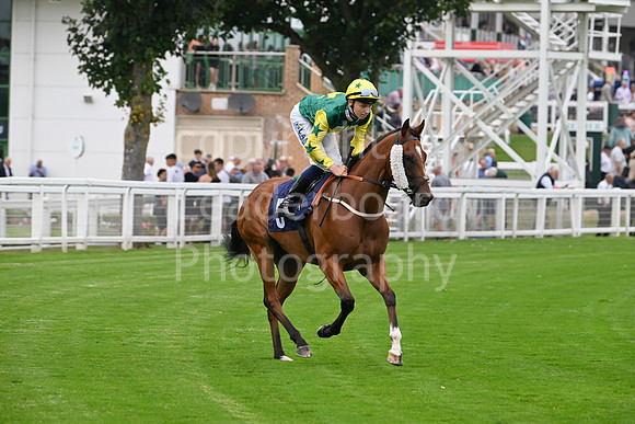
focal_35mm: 200
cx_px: 318
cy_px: 212
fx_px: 3528
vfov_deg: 6.9
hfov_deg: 10.3
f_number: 5
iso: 640
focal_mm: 200
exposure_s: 1/400
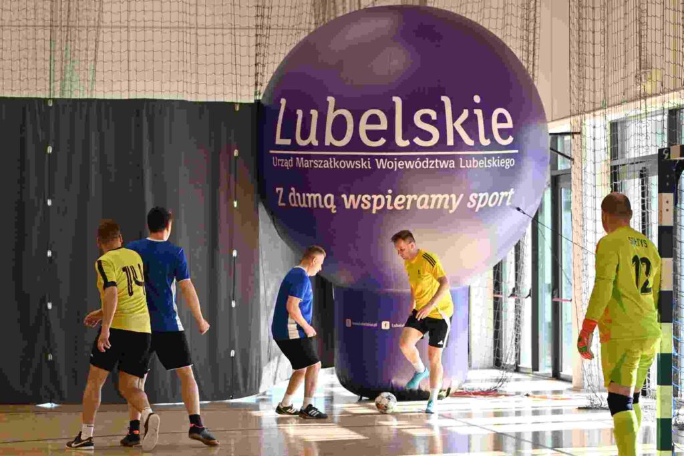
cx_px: 342
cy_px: 228
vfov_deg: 11.1
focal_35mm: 123
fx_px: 2337
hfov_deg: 16.7
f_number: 3.2
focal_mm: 82
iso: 800
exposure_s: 1/800
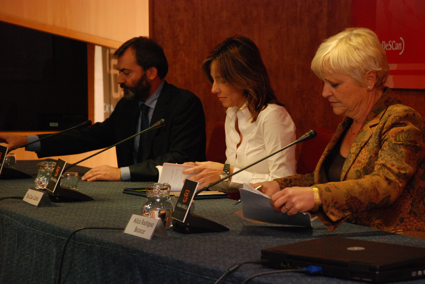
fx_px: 1418
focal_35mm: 120
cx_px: 212
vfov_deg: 11.5
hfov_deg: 17.0
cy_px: 142
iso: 1250
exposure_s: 1/60
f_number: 8
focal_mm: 80
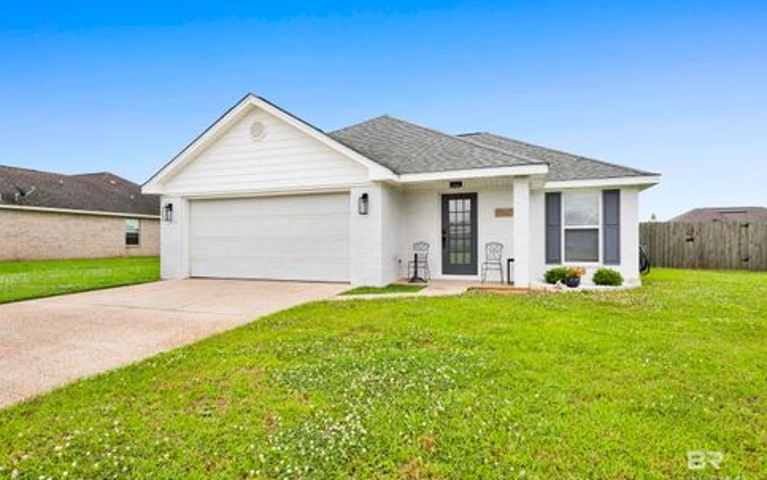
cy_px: 241
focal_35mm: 20
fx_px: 408
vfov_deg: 60.9
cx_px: 373
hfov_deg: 86.4
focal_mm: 18.5
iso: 400
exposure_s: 1/250
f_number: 11
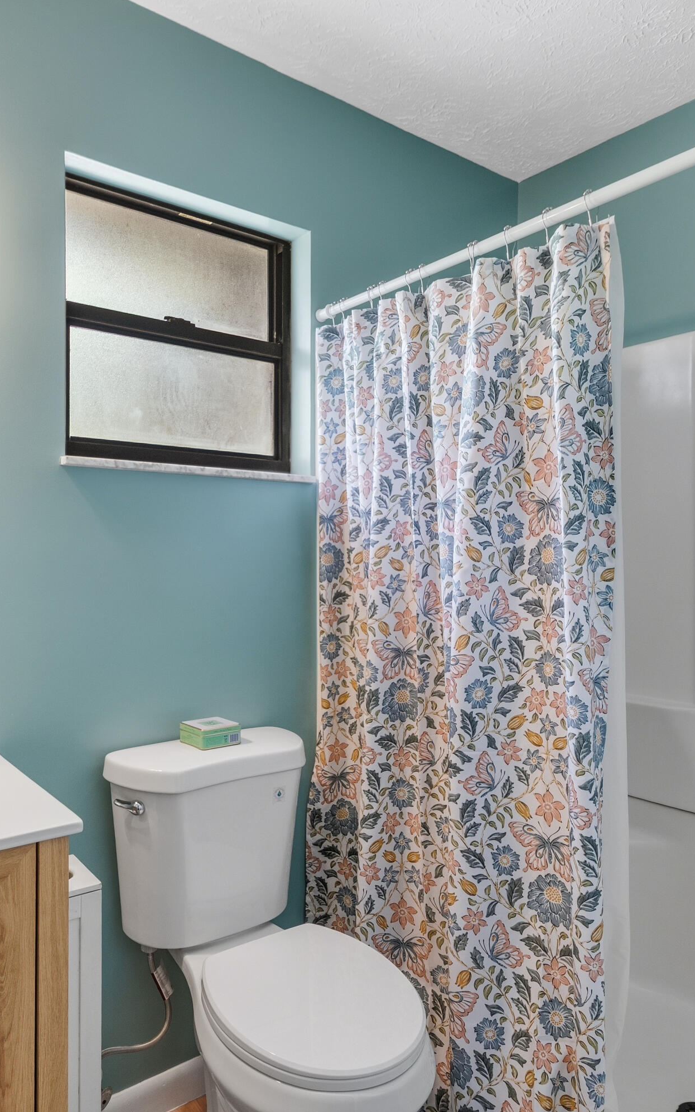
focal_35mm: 23
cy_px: 555
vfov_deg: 77.2
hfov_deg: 53.0
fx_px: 697
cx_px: 325
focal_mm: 10
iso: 320
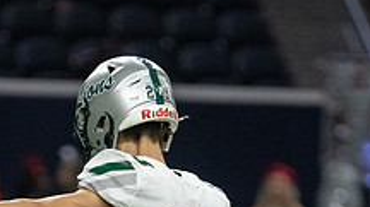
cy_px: 439
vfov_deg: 1.6
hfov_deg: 2.8
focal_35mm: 767
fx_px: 7518
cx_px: 101
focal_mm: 192
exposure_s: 1/1000
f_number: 2.8
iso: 4000
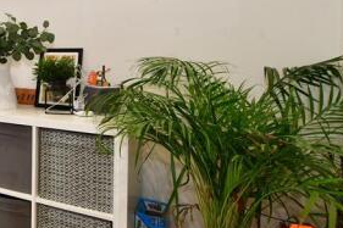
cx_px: -51
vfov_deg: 36.7
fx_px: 333
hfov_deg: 41.0
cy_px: 49
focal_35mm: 35
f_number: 8
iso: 160
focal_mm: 10
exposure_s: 1/6
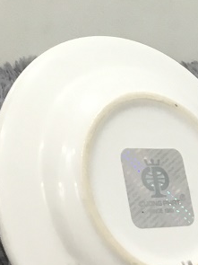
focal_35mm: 126
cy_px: 111
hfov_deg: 11.7
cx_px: 185
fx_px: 962
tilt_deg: -12.5
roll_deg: +1.7
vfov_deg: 15.6
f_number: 2.4
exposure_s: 1/33
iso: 80
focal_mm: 3.3
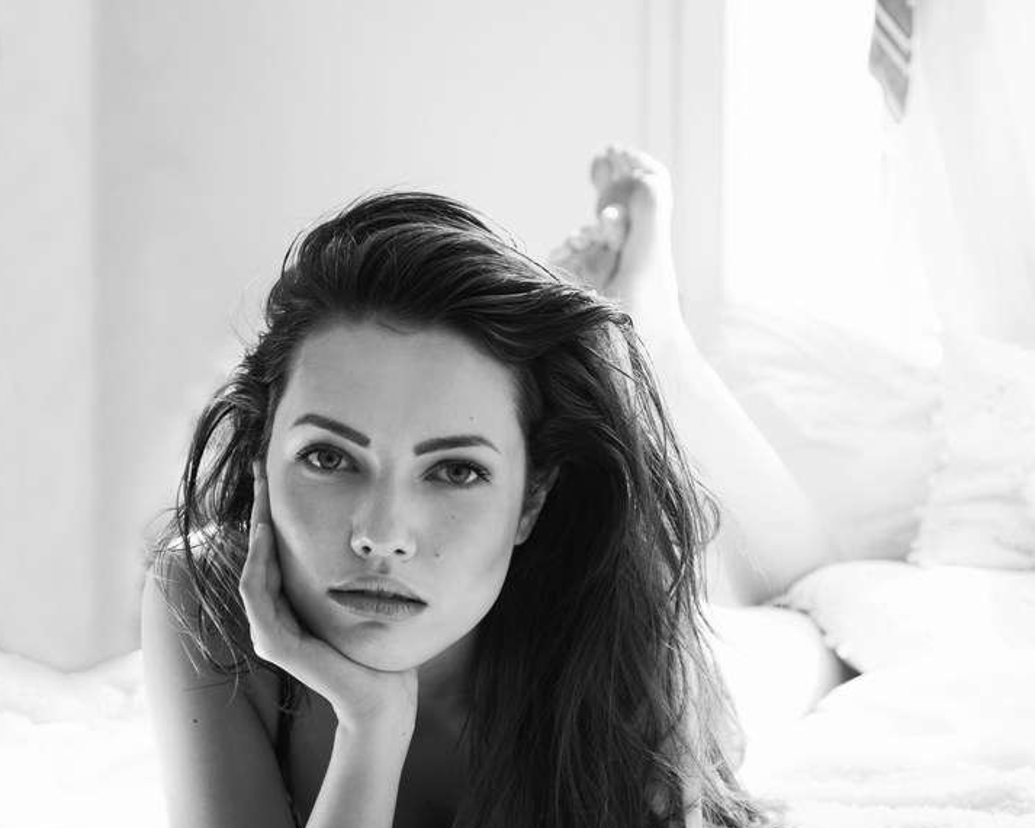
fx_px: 2266
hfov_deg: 25.7
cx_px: 516
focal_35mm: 74
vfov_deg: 20.7
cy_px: 458
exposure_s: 1/125
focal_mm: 52
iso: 500
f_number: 4.5
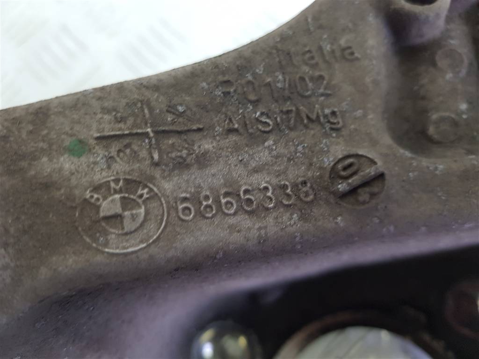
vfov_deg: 53.1
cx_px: 240
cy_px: 180
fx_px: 360
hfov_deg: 67.3
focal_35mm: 26
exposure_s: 1/50
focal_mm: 4.2
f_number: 1.7
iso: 100
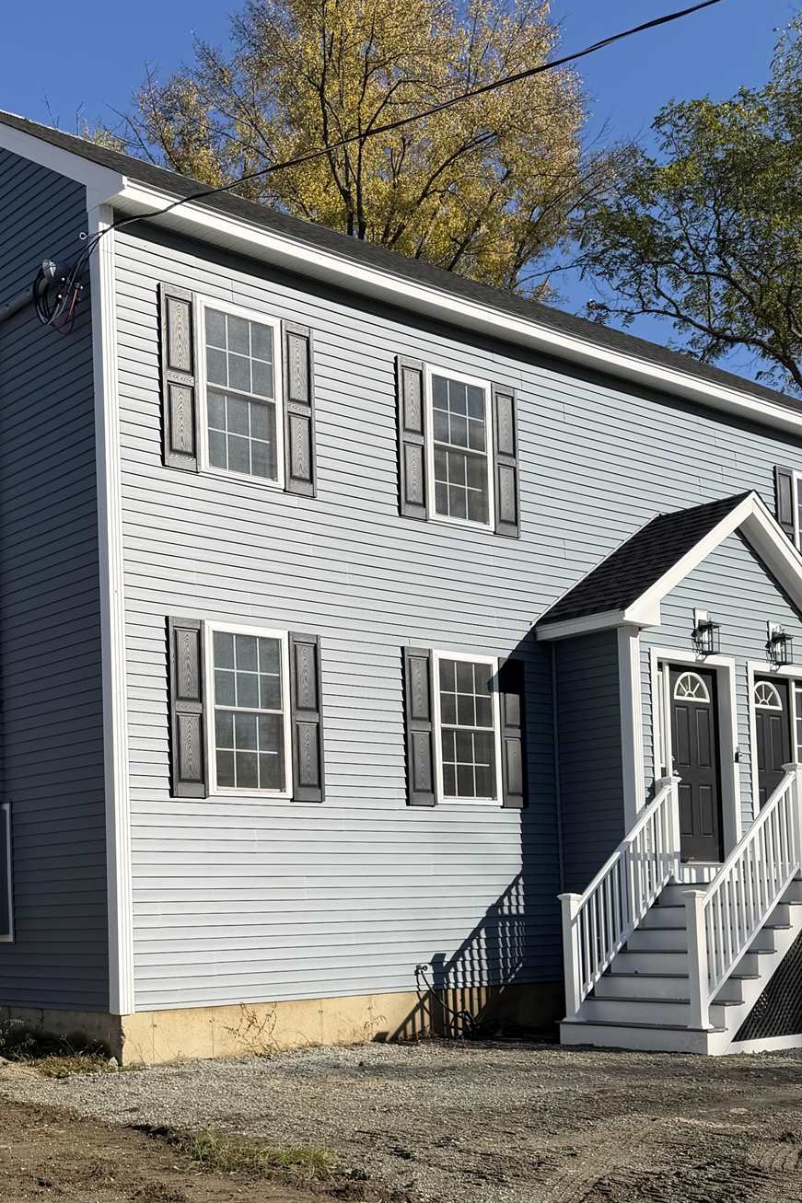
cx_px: 221
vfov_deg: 43.7
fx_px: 1471
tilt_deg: +1.4
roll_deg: +2.1
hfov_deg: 30.1
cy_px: 832
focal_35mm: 44
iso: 80
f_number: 1.78
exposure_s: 1/4975
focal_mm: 6.76
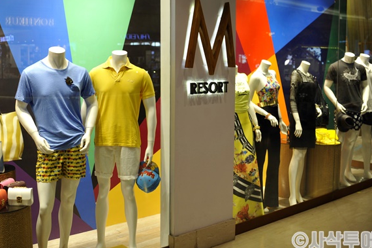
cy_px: 115
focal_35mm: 43
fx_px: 444
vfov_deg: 31.1
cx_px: 157
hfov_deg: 45.3
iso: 250
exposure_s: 1/50
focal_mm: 35
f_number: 3.5
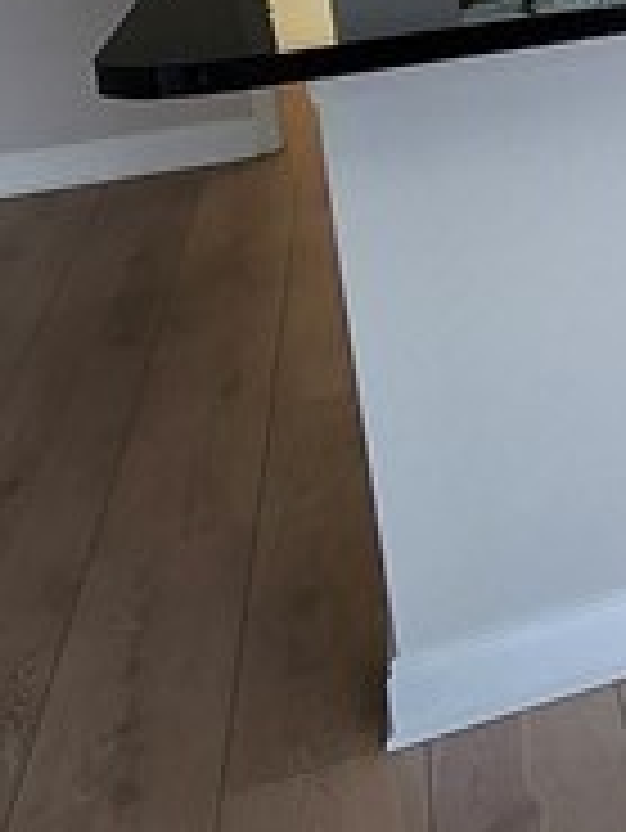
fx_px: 1734
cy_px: -135
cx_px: 1549
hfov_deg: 13.7
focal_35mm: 72
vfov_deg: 24.7
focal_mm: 2.2
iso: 50
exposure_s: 1/60
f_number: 2.2
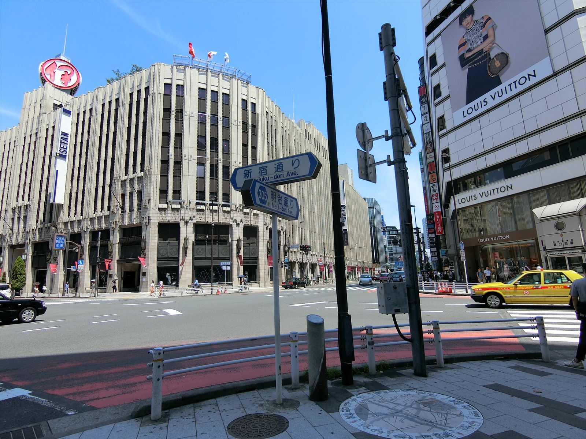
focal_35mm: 19
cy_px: 220
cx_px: 293
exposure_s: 1/200
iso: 80
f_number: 6.9
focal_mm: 4.06
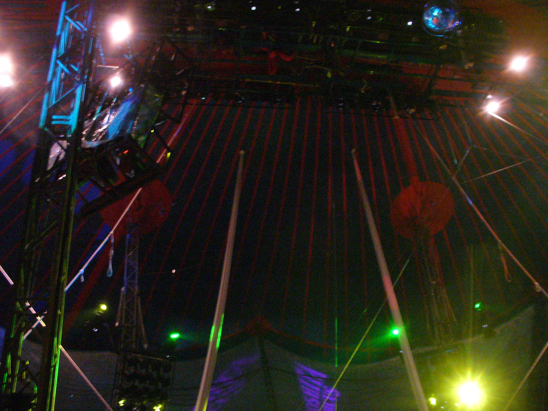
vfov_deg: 38.7
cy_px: 206
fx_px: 586
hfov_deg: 50.1
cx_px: 274
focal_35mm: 37
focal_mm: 6.1
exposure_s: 1/8
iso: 400
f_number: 2.8
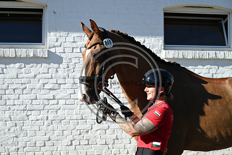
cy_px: 78
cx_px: 116
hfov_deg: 35.0
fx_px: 367
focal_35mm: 57
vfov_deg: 23.8
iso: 560
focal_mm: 57
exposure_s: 1/1600
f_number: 5.6
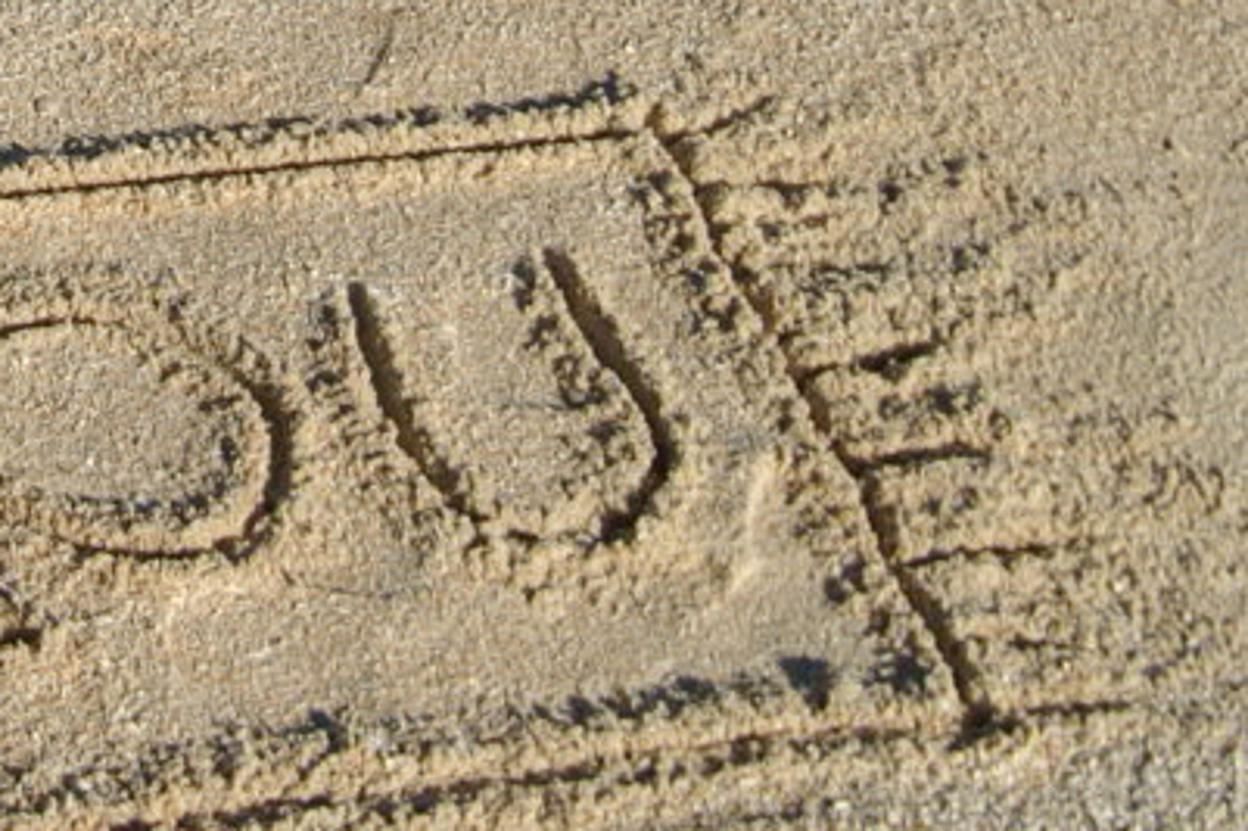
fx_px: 4678
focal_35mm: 135
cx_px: -417
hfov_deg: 14.5
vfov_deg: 9.8
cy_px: -467
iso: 100
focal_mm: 24
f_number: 6.3
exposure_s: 1/1250
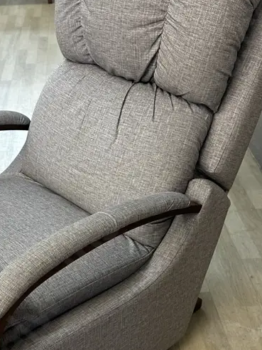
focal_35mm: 50
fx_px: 505
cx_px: 99
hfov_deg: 29.0
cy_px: 235
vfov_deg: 37.7
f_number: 1.78
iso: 200
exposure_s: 1/100
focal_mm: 6.86
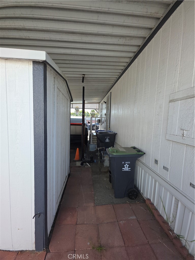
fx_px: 98
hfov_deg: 89.9
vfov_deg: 106.2
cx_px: 98
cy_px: 130
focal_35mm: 13
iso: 64
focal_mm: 2.2
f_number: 1.9
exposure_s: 1/719
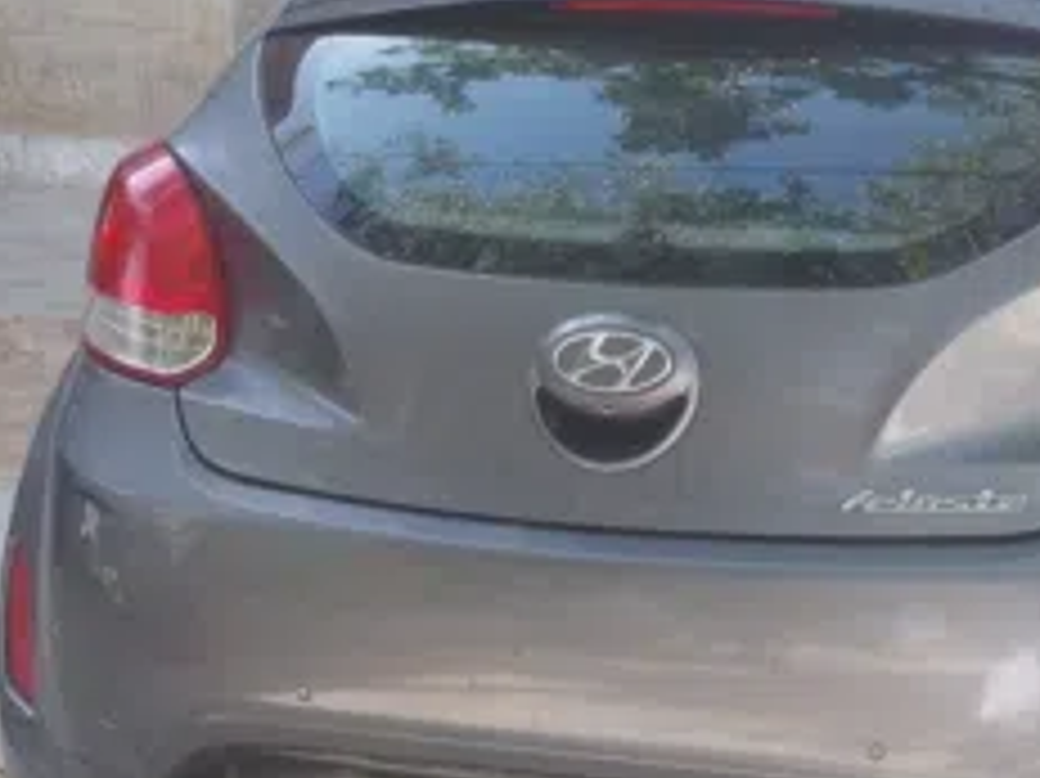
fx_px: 2162
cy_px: 171
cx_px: 891
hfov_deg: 26.3
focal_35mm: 72
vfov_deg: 20.2
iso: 20
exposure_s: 1/101
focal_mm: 4
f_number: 1.8
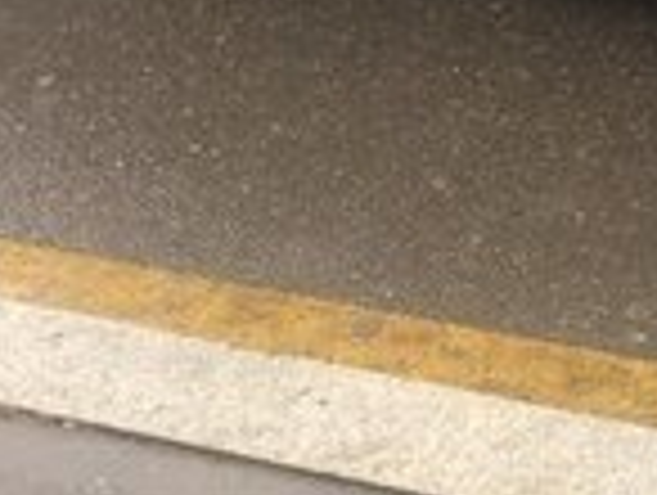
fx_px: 2490
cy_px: -223
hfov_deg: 13.7
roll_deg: +2.3
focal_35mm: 131
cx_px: 1116
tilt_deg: -22.7
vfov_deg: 11.0
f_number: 2.2
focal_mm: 4.15
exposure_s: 1/100
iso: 40
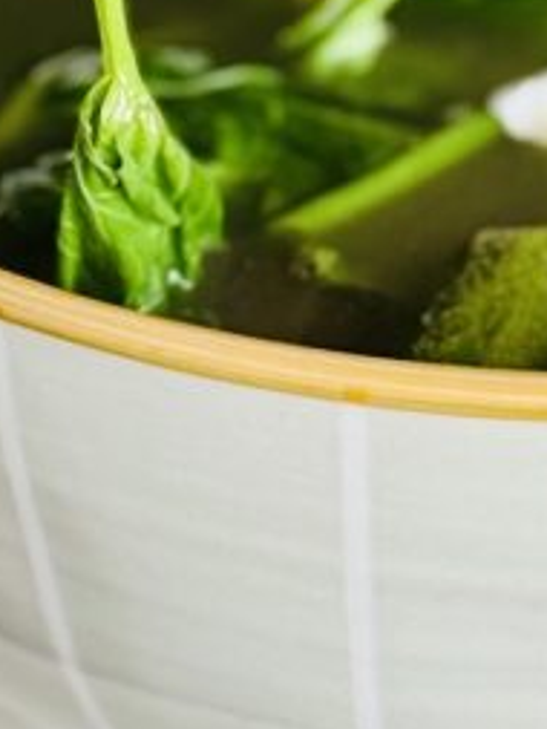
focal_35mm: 177
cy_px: 10
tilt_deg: -25.4
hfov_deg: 8.3
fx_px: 3726
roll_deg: +0.5
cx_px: 711
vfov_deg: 11.1
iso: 80
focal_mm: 6.76
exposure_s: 1/452
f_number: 1.78
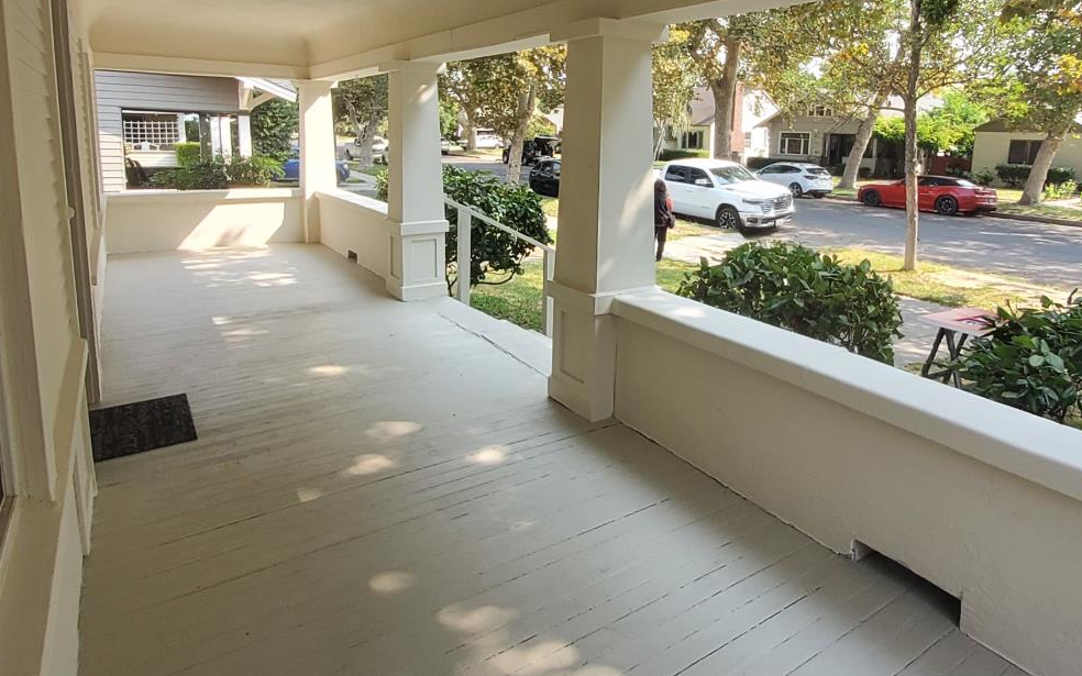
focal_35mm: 21
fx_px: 619
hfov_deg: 82.3
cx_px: 550
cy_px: 229
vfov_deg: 56.1
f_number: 2.2
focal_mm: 1.13
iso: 50
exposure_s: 1/157
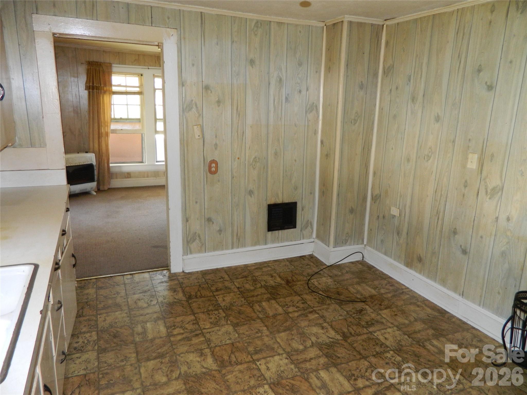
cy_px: 198
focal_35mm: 25
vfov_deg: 54.9
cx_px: 264
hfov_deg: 69.4
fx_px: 381
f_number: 3.1
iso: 200
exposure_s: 1/30
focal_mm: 4.5
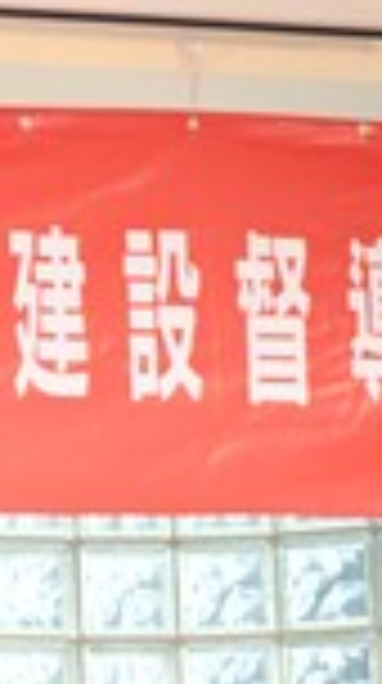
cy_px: 569
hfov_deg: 5.1
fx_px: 4142
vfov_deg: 9.4
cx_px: -476
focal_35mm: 229
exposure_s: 1/100
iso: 3600
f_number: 4
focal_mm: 83
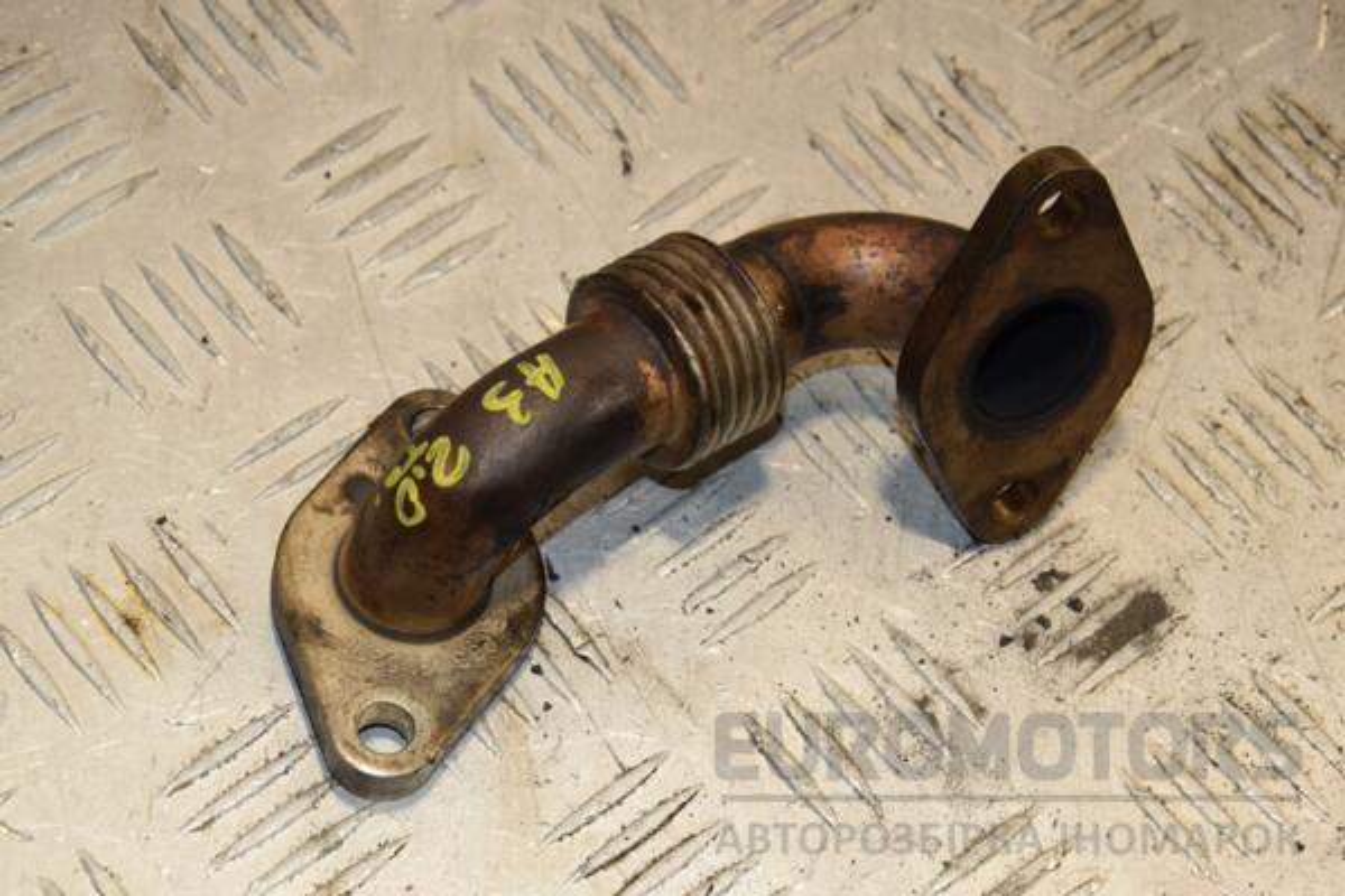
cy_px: 448
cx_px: 672
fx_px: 3698
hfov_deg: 20.6
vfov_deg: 13.8
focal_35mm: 99
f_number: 8
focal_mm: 66
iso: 800
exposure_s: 1/200
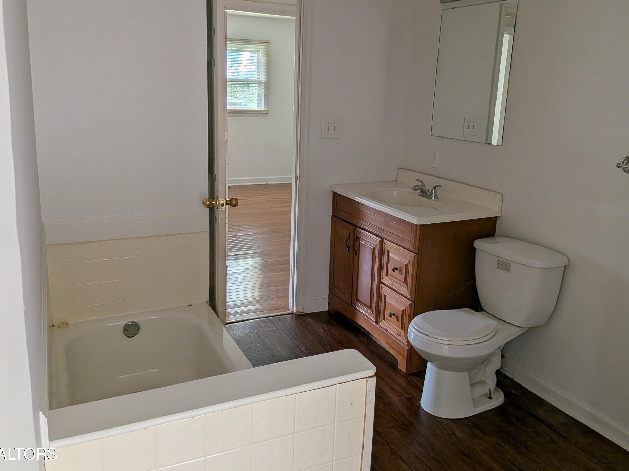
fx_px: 527
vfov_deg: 48.0
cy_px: 196
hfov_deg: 61.7
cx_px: 317
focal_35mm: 29
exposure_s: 1/174
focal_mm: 4.53
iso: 26
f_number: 1.7
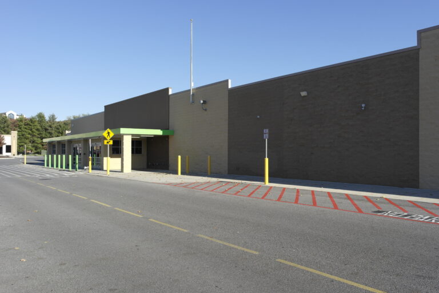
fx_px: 366
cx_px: 220
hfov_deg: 61.9
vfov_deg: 43.6
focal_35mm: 30
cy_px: 146
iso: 100
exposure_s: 1/250
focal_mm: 20
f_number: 6.3
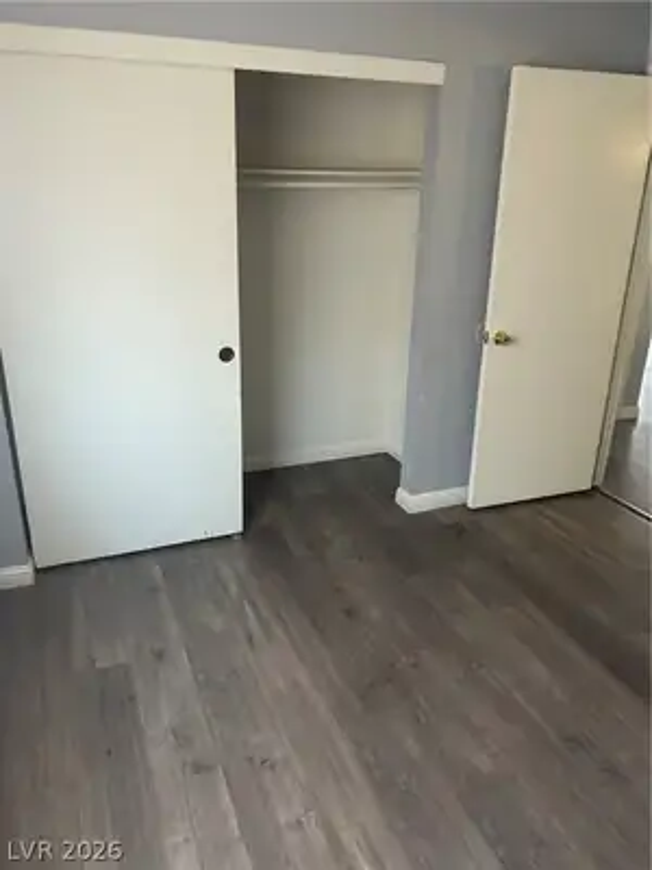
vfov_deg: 67.3
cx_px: 326
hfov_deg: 53.1
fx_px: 653
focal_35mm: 26
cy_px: 435
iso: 125
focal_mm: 5.7
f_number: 1.5
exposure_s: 1/60
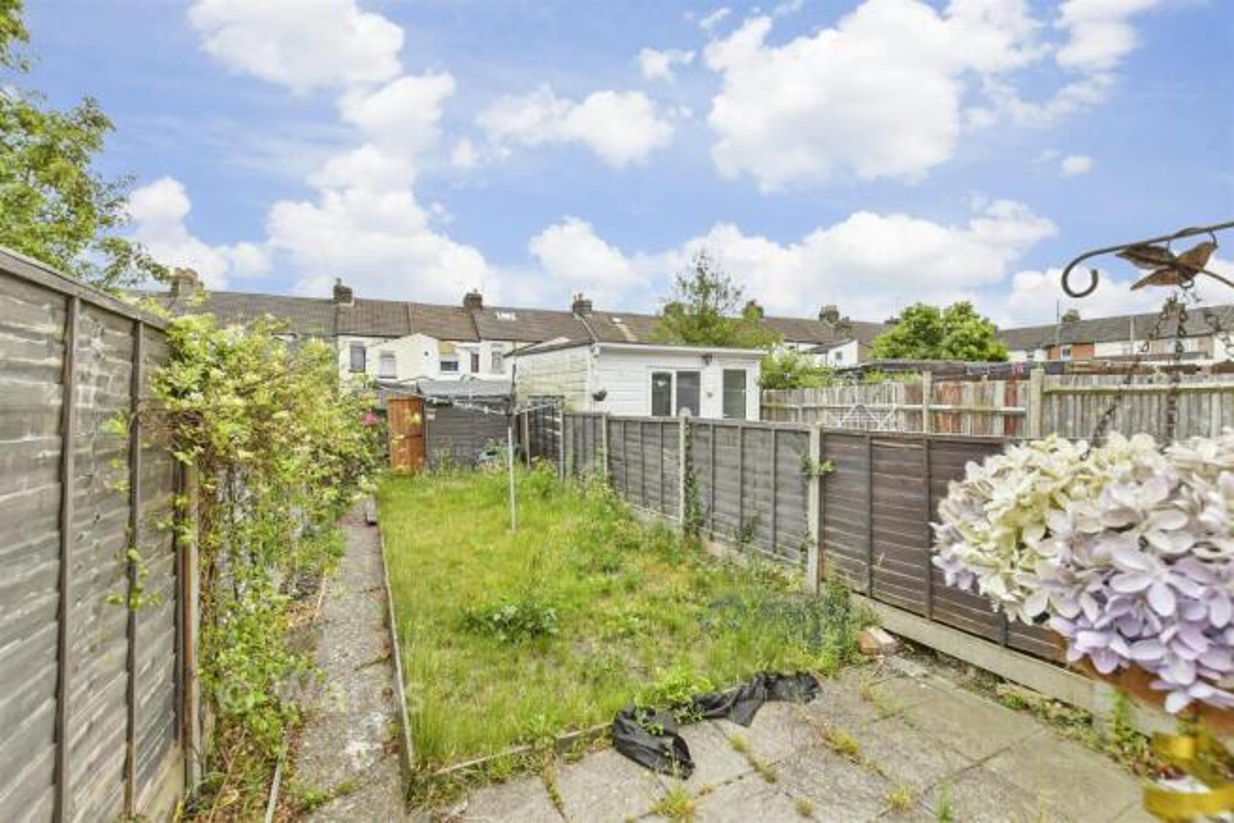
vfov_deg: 77.4
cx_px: 617
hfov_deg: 100.4
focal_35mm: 15
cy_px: 412
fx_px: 514
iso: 500
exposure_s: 1/250
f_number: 8
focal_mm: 10
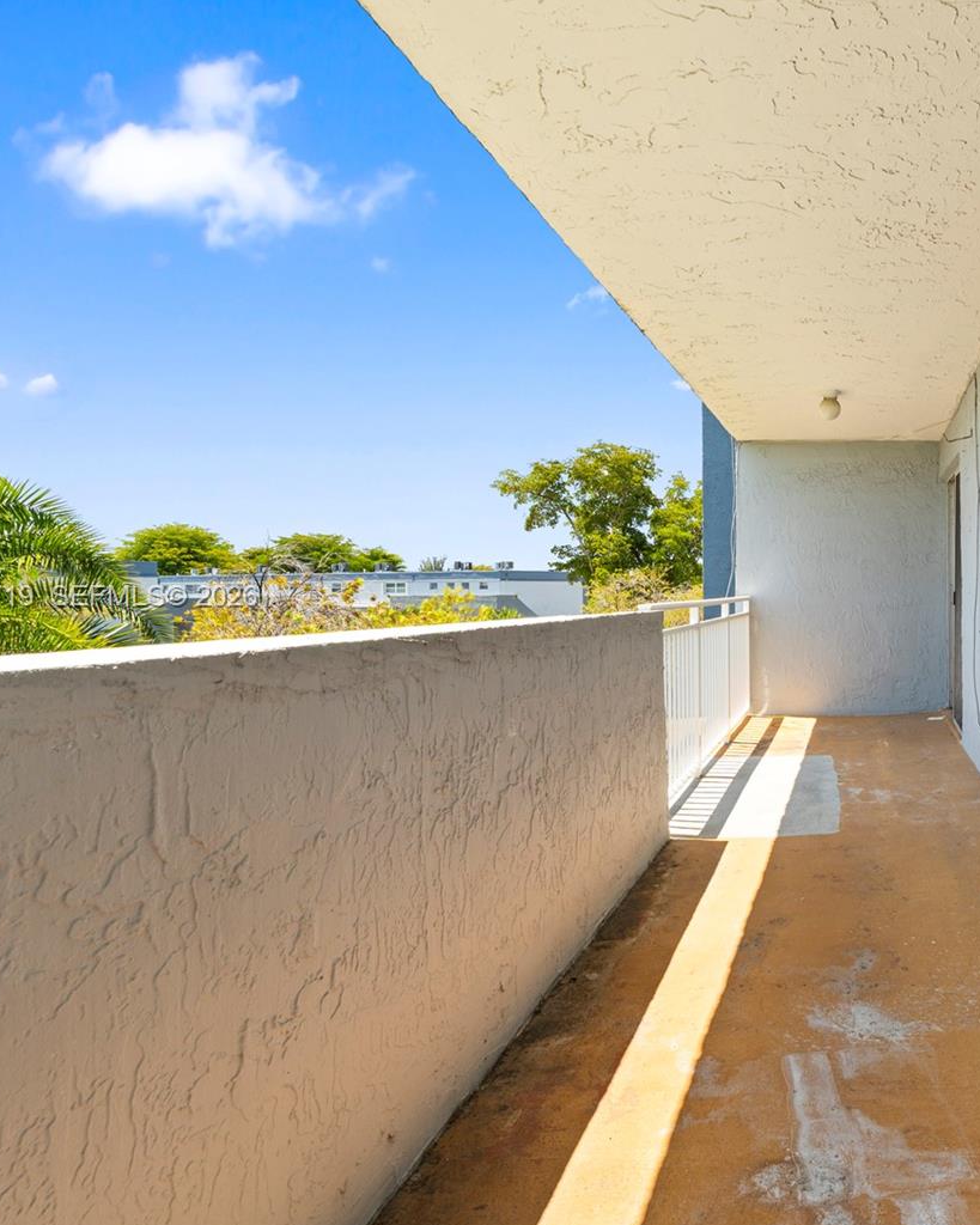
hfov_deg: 56.3
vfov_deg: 75.0
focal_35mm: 22
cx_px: 842
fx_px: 798
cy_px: 598
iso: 100
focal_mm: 10
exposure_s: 1/20
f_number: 7.1
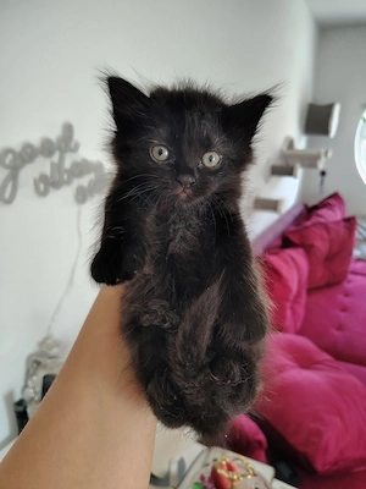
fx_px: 338
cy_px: 244
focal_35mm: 24
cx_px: 183
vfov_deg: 71.6
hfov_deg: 56.8
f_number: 1.8
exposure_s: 1/100
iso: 434
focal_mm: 5.56
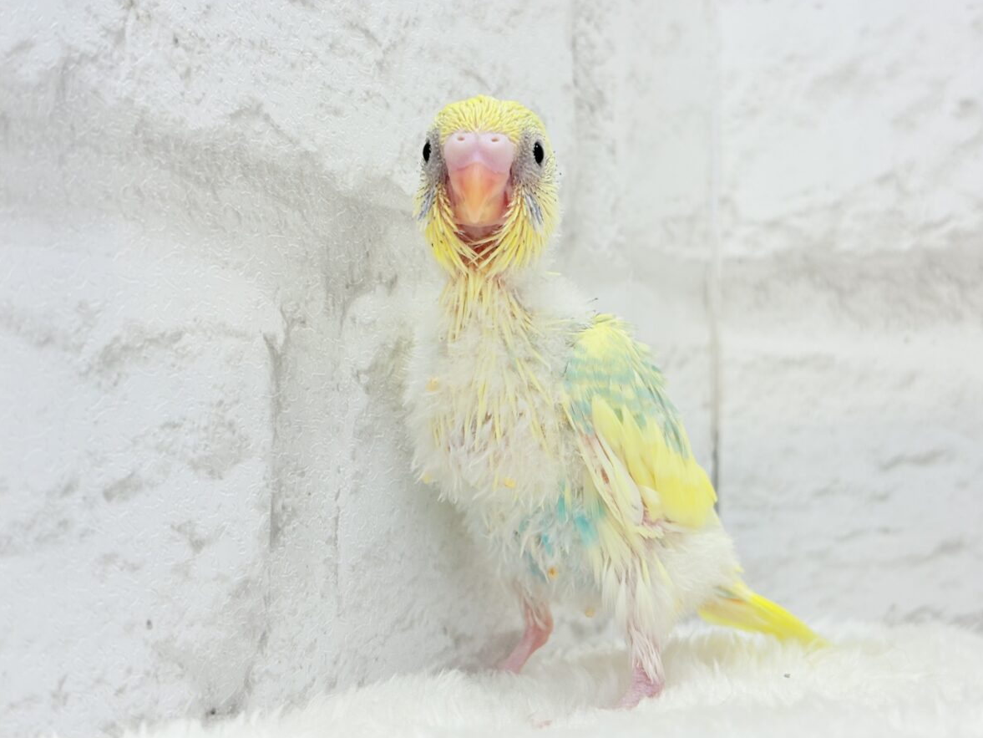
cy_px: 373
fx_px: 1505
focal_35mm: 53
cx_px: 499
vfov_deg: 27.5
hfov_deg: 36.2
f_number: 1.6
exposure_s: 1/100
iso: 50
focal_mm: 5.96
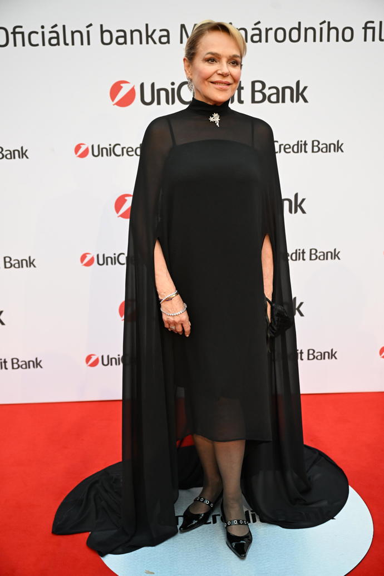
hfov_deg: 29.2
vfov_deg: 42.7
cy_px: 288
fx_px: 736
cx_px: 192
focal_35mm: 46
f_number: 3.5
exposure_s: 1/1000
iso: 2500
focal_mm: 46
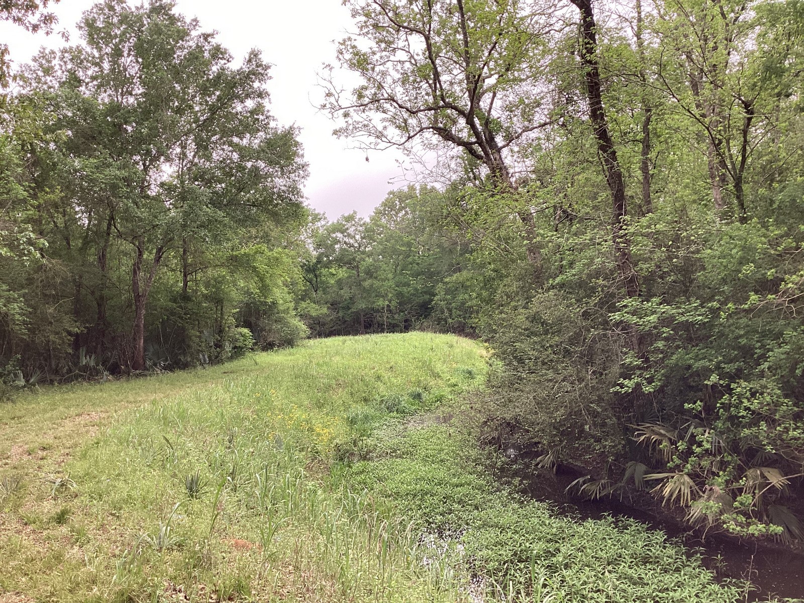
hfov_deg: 58.4
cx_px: 402
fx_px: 720
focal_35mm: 31
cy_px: 302
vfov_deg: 45.4
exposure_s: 1/120
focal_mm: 3.3
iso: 64
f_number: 2.4
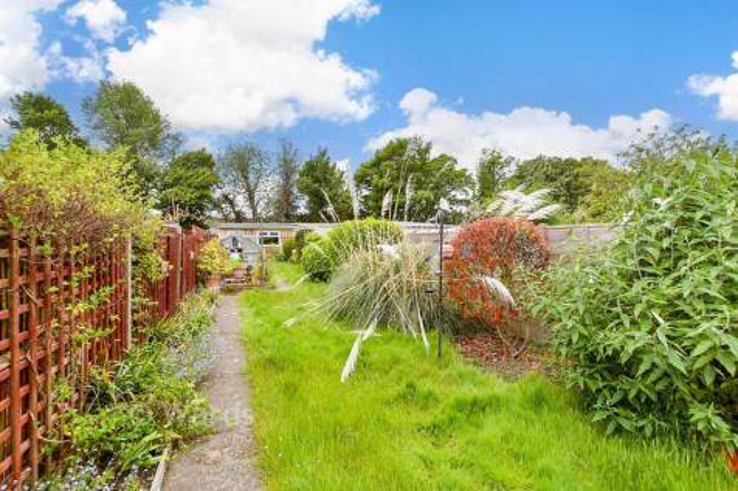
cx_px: 369
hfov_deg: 100.4
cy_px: 246
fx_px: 307
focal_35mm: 15
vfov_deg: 77.3
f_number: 6.3
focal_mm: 10
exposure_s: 1/200
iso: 160
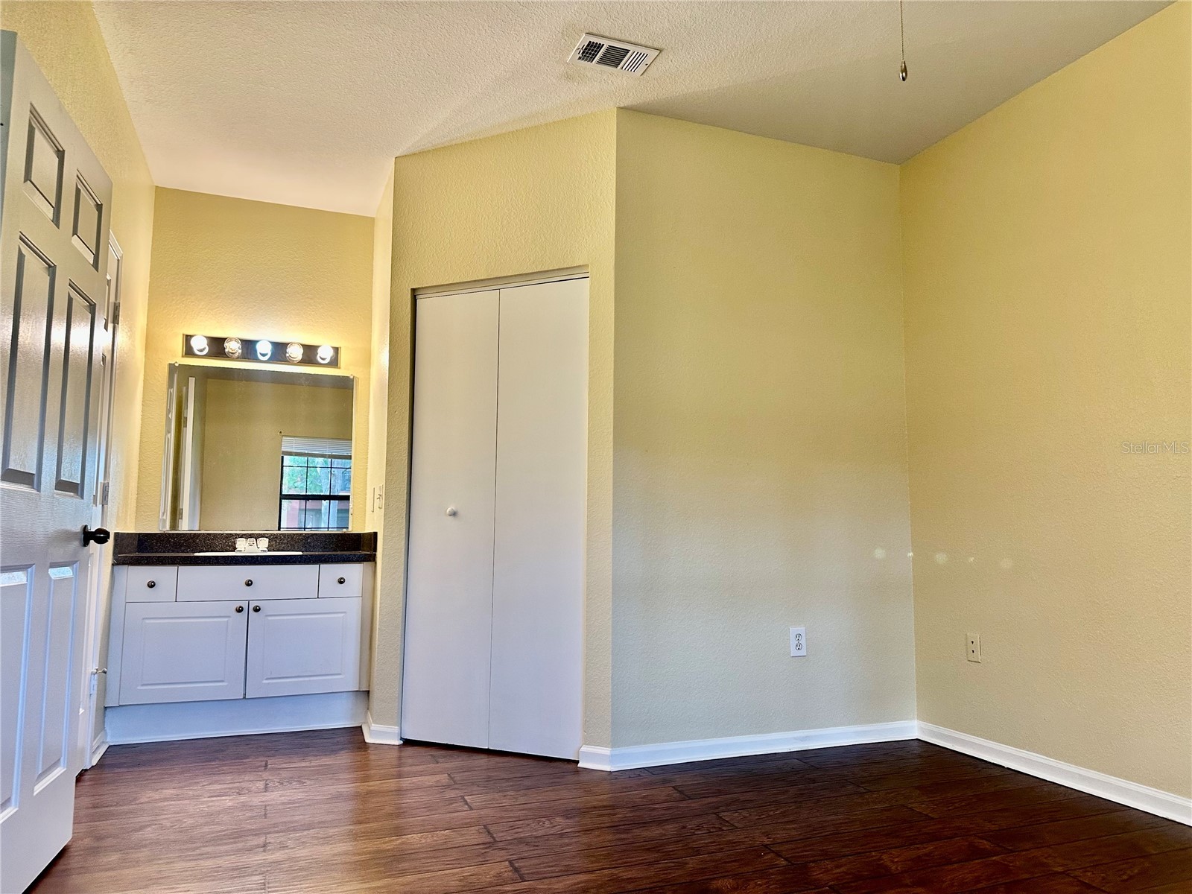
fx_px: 826
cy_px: 447
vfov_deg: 56.8
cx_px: 596
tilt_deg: +5.7
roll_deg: -0.4
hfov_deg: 71.6
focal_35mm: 24
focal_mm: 6.86
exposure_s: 1/60
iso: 160
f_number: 1.78
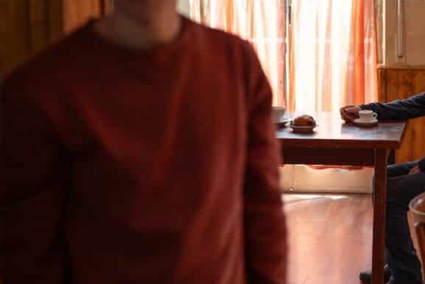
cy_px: 119
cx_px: 342
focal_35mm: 89
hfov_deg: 22.5
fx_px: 1051
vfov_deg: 15.4
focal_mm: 50
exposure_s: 1/200
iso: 3200
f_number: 2.2
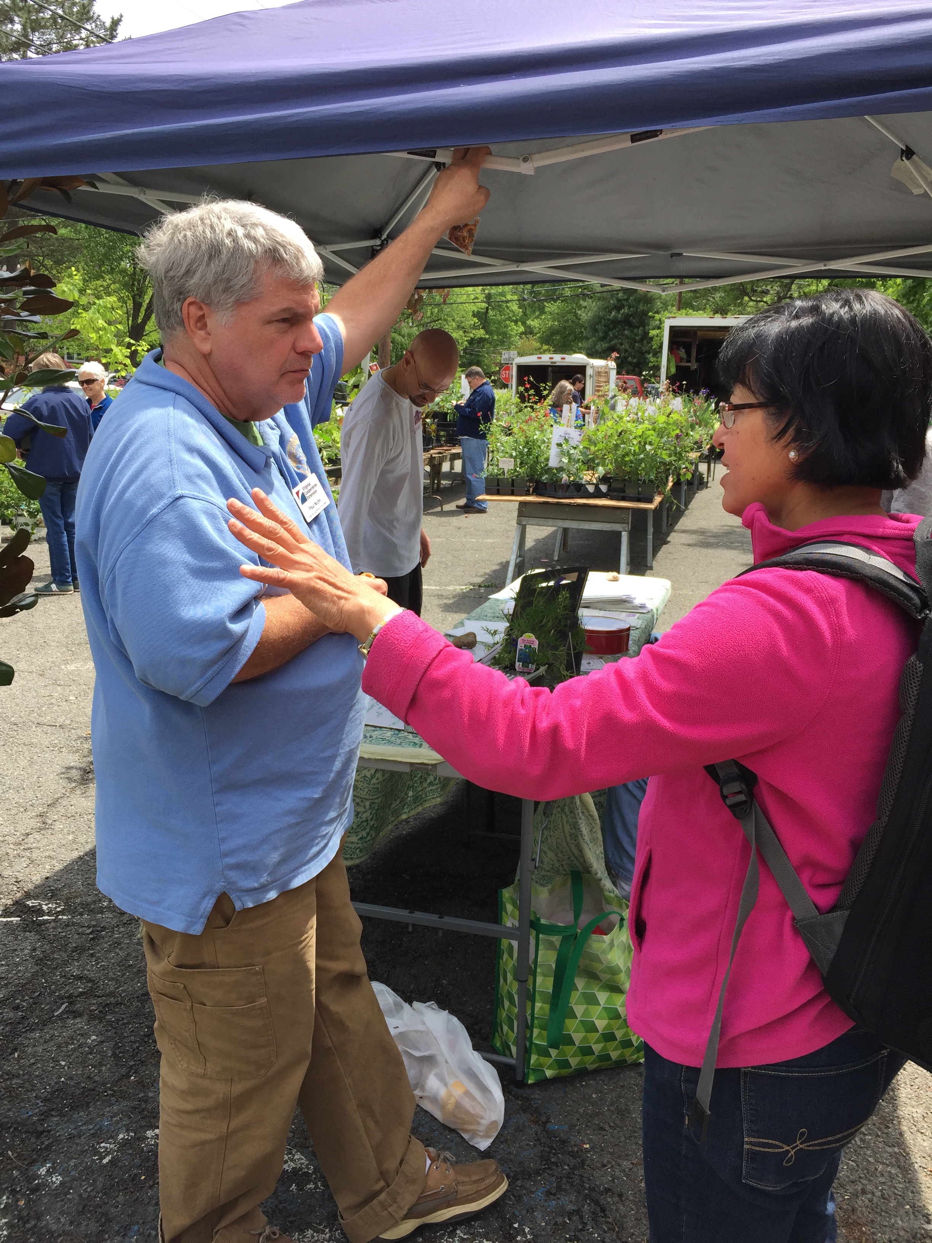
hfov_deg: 48.2
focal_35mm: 29
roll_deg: -2.5
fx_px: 1041
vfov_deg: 61.7
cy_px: 622
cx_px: 466
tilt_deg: -13.8
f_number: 2.2
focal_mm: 4.15
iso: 32
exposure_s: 1/706
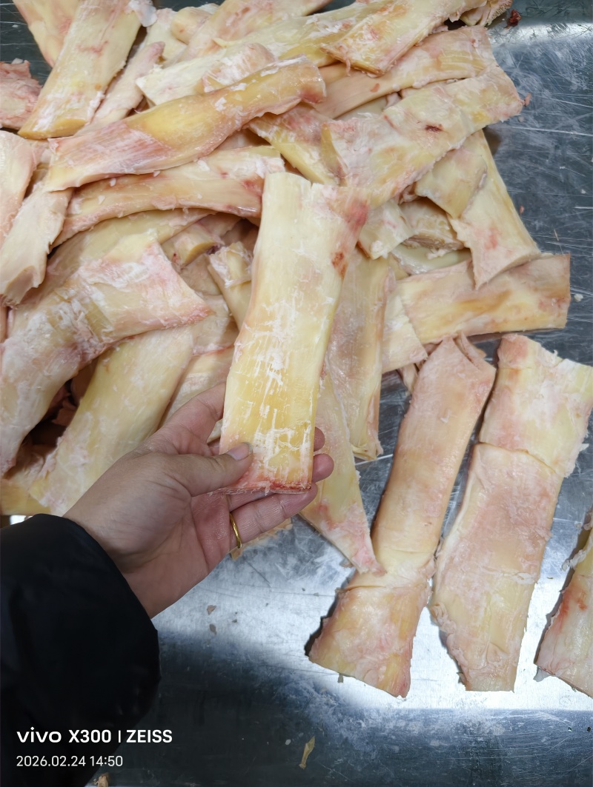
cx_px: 296
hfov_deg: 59.0
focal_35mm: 23
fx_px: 524
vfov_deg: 73.9
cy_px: 394
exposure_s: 1/100
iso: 549
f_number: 1.68
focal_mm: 6.25
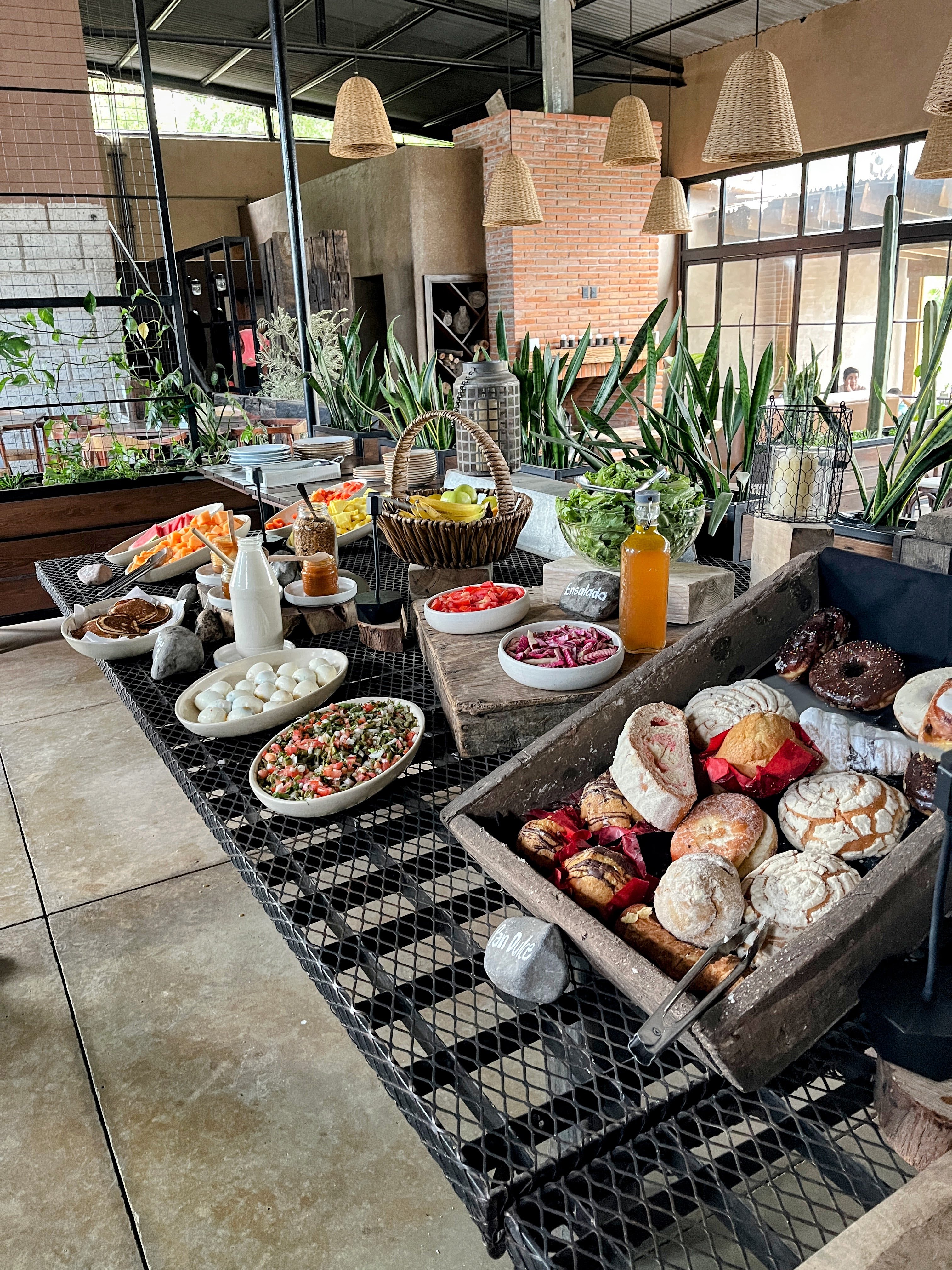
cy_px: 635
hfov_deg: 53.1
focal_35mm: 26
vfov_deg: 67.3
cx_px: 476
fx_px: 953
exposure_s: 1/60
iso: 320
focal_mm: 5.1
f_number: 1.6
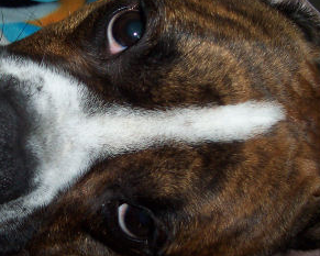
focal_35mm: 63
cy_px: 141
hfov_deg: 29.7
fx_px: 597
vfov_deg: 24.2
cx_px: 93
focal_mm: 5.6
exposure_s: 1/60
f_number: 2.8
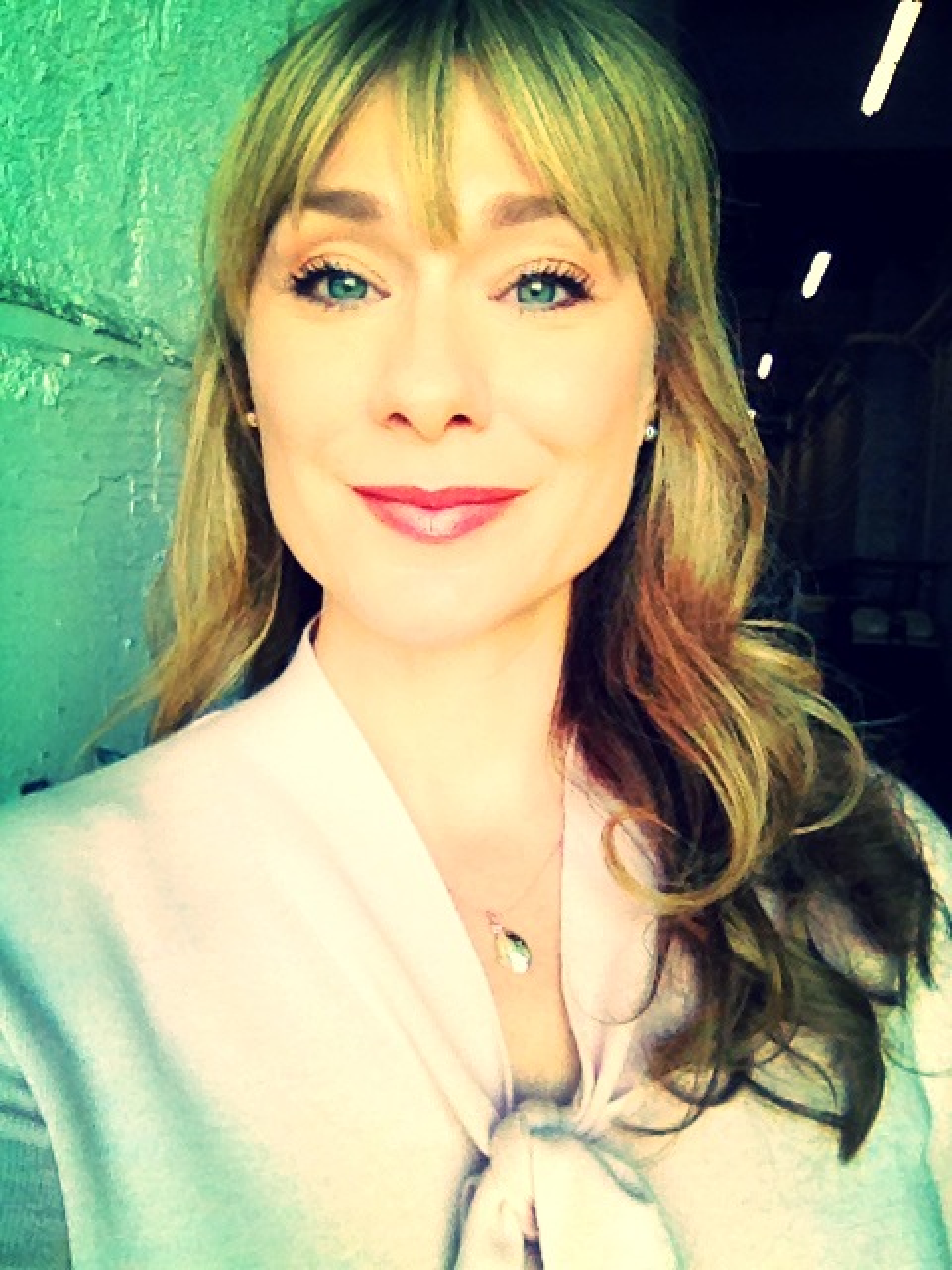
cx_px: 476
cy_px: 635
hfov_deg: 40.7
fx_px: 1283
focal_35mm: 35
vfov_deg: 52.6
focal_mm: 1.85
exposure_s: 1/306
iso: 125
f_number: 2.4
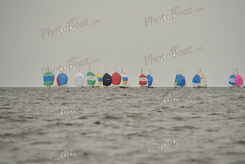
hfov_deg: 5.2
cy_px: 82
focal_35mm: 400
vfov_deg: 3.4
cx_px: 122
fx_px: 2723
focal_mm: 400
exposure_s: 1/1250
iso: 320
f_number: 6.3
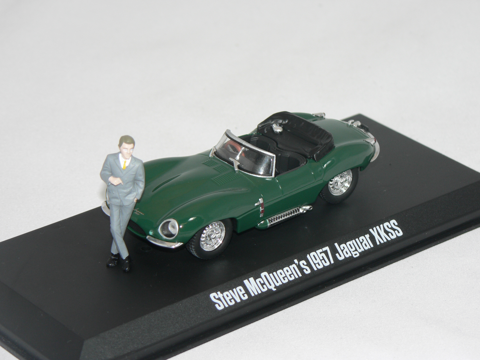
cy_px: 180
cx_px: 240
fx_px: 2094
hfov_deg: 13.1
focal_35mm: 151
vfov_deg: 9.8
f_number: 3.3
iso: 80
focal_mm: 25.1
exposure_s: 1/60
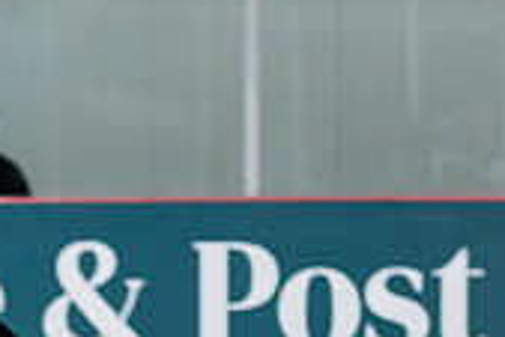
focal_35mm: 487
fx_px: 6837
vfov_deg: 2.8
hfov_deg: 4.2
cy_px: 506
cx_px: -173
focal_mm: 82
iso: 2000
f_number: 3.2
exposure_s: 1/640
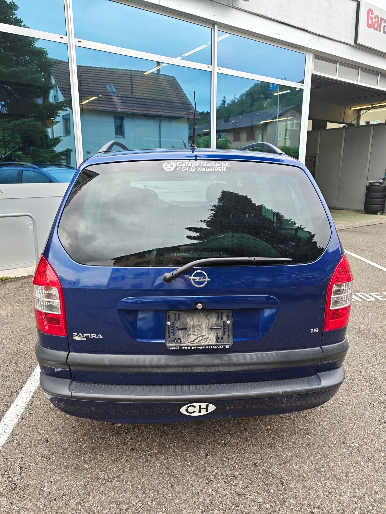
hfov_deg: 58.9
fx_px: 342
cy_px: 257
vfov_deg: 73.9
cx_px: 193
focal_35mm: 23
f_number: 1.67
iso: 50
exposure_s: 1/1594
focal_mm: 8.71
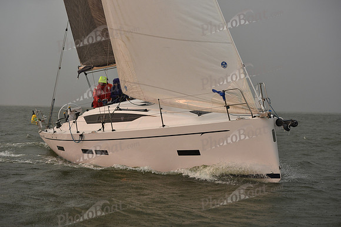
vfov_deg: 16.7
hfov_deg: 24.8
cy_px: 114
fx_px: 777
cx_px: 170
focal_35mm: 82
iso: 400
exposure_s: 1/500
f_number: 5
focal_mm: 82
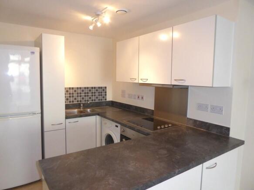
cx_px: 127
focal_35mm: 24
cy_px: 95
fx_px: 176
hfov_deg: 71.6
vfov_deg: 56.8
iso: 500
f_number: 3.3
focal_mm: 4.3
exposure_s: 1/60
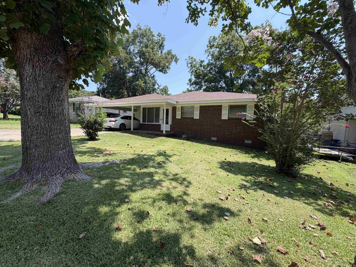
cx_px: 178
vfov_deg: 85.7
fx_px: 144
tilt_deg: -3.8
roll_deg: -2.0
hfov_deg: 102.1
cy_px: 134
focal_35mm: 14
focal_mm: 2.22
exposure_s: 1/559
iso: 40
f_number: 2.2
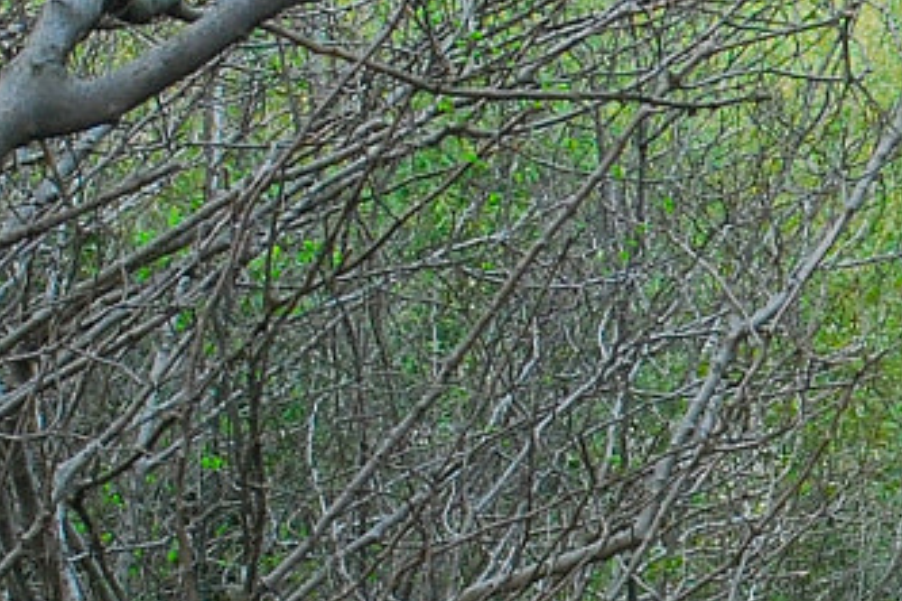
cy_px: 705
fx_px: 4520
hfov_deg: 11.0
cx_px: 1338
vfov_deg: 7.6
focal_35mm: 180
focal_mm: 25
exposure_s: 1/100
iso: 500
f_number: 8
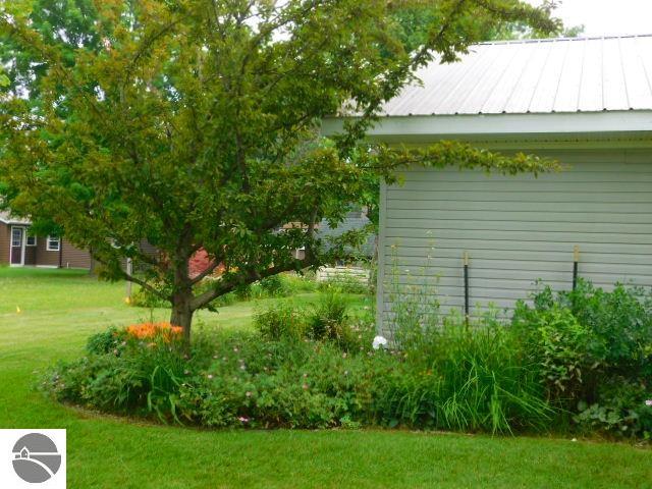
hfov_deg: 46.8
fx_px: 753
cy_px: 244
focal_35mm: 40
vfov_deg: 36.0
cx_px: 326
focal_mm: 7.1
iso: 125
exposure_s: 1/320
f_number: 3.6
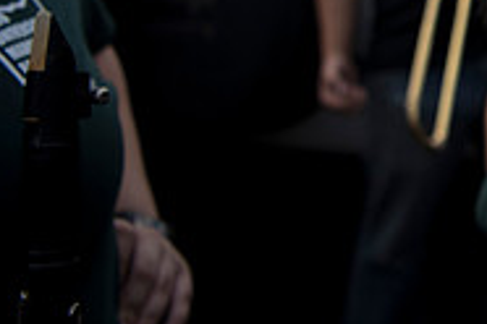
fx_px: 1015
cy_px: -98
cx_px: 704
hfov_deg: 22.7
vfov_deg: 17.1
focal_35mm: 75
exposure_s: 1/2000
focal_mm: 24
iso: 250
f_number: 2.8
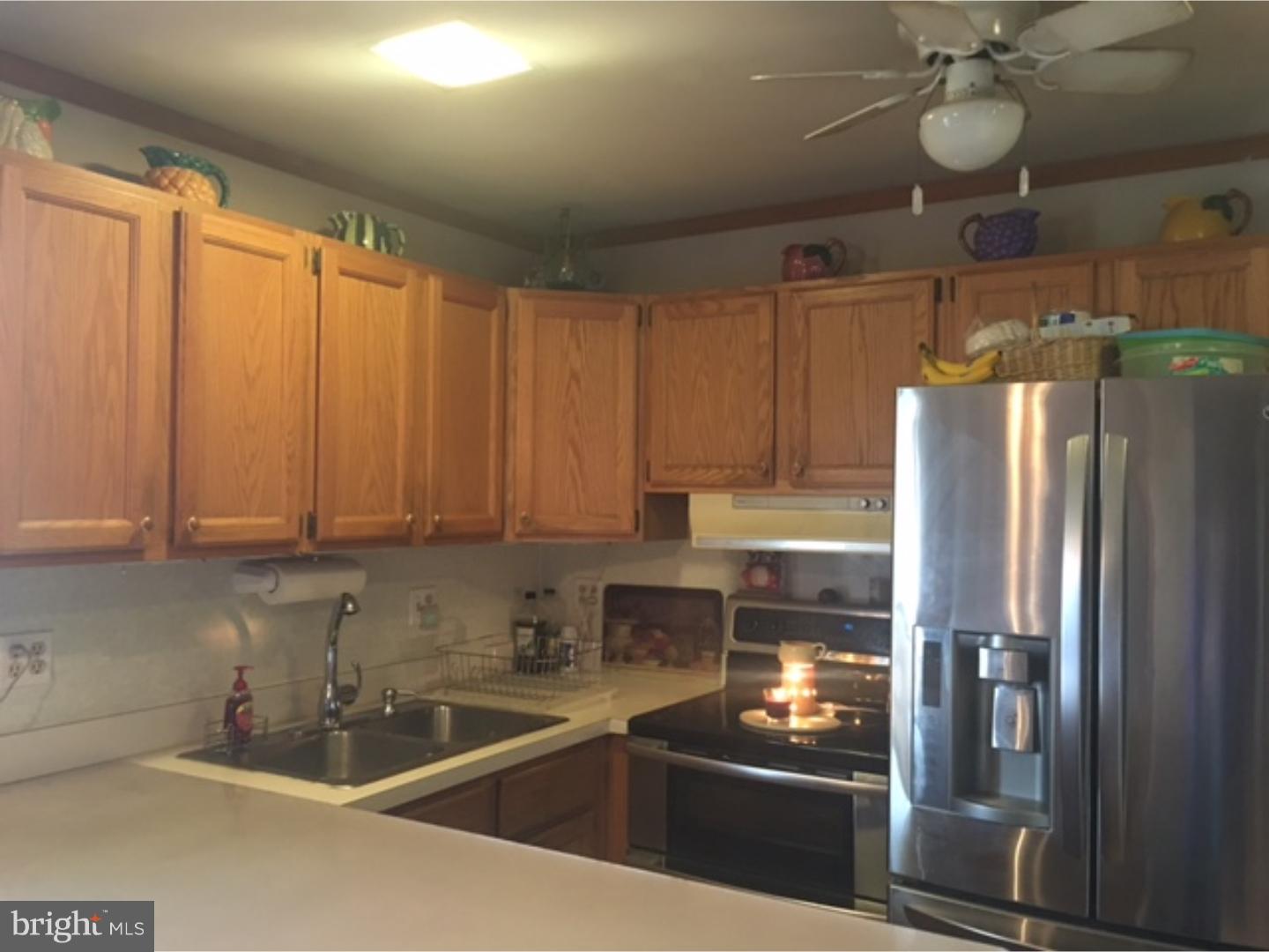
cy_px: 476
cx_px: 634
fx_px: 1063
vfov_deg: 48.2
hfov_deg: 61.7
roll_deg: -0.9
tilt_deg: +0.3
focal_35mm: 29
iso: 100
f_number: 2.2
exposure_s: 1/10
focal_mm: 4.15
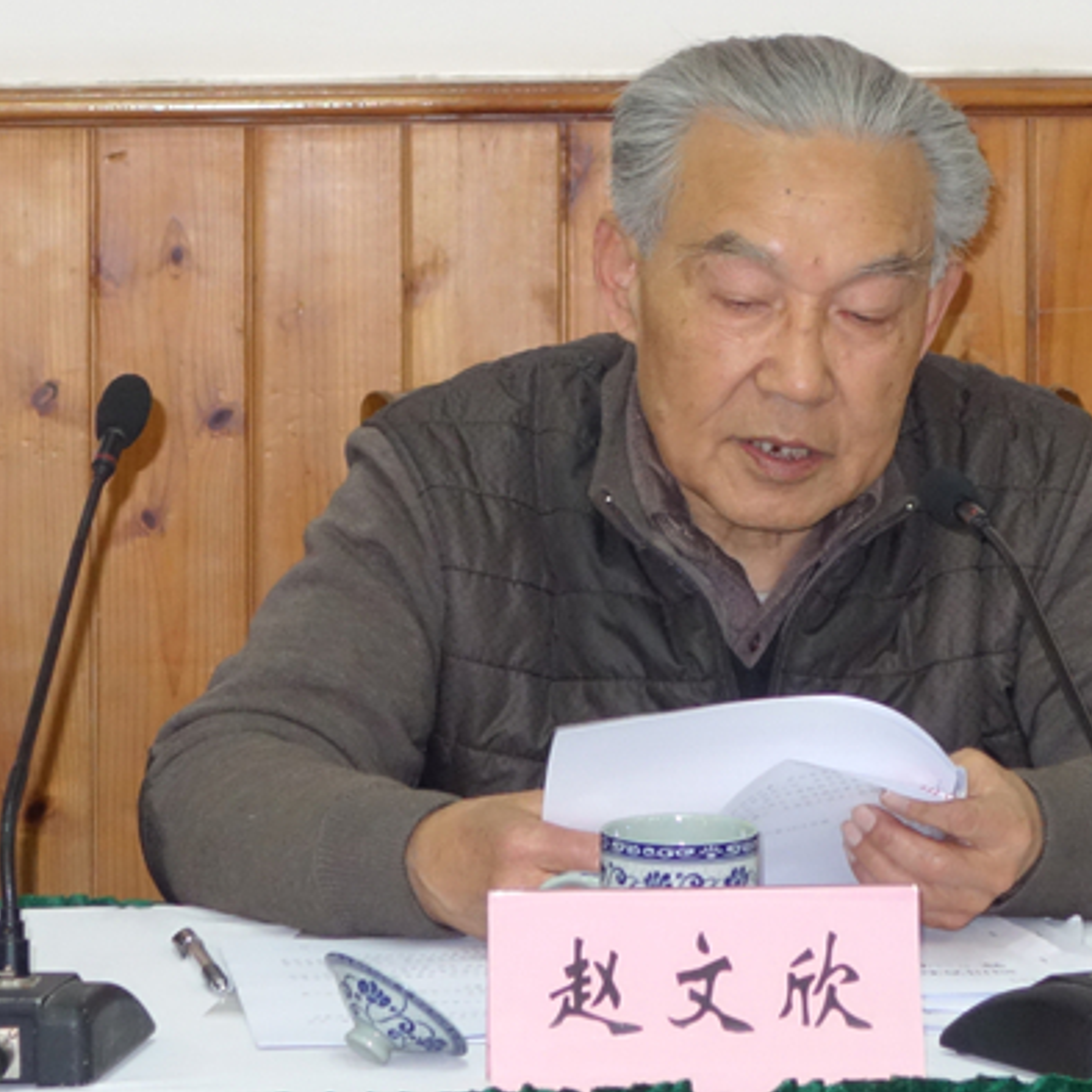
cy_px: 540
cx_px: 726
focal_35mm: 97
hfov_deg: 17.9
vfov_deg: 17.9
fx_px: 3462
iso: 800
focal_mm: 27.86
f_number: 4
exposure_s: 1/30
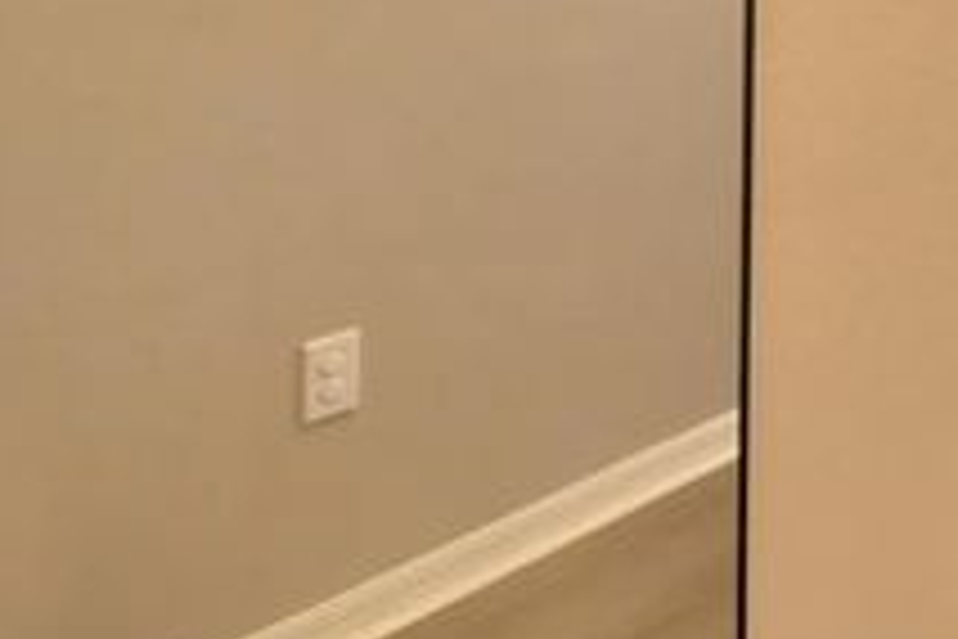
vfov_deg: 25.3
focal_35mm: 45
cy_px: -216
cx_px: 1138
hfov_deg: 35.0
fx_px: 1197
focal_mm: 10
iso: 400
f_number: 4.5
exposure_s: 1/80
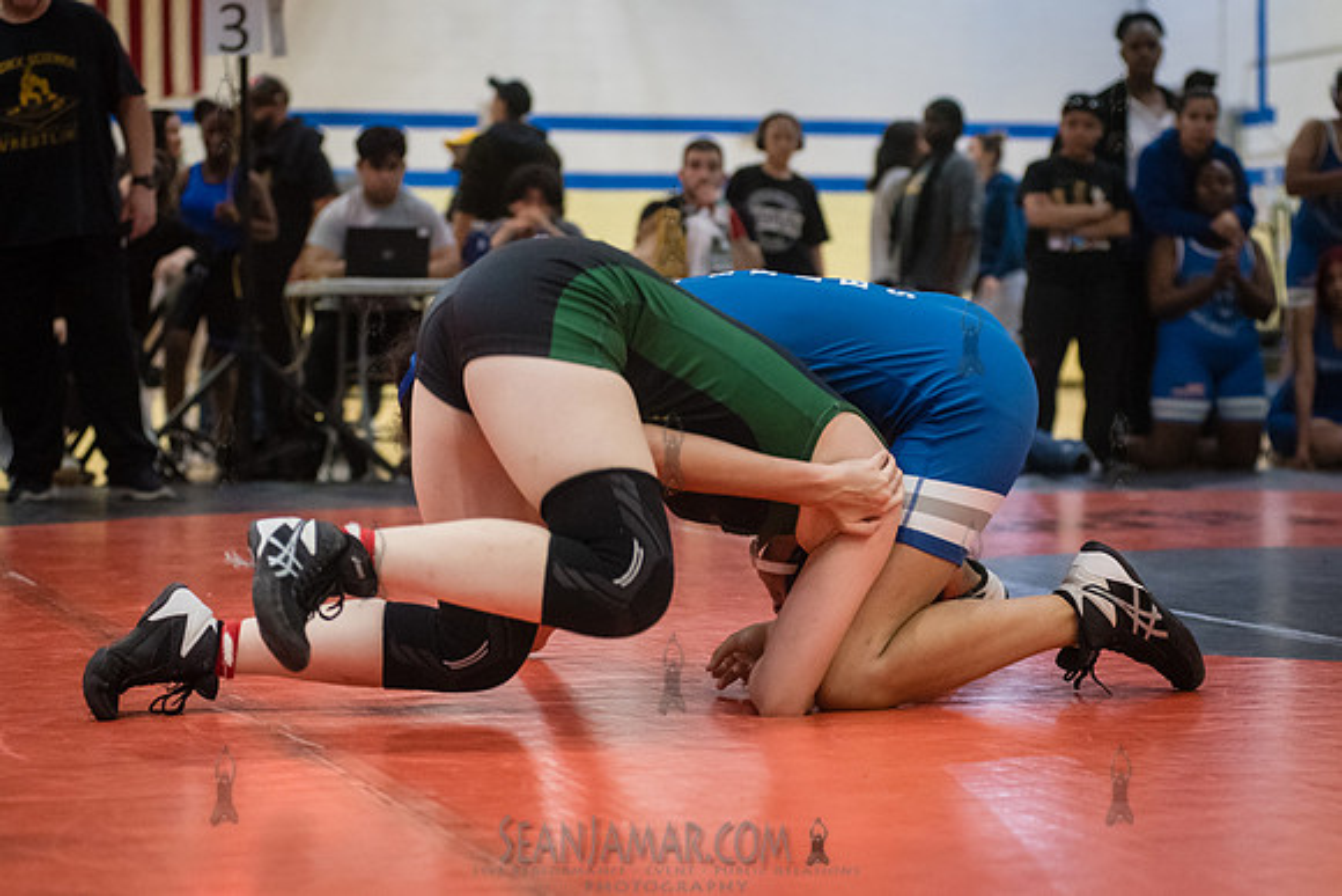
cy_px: 448
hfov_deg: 23.4
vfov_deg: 15.8
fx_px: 3234
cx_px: 671
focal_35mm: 87
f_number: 3.5
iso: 8000
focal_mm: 80
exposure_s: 1/400
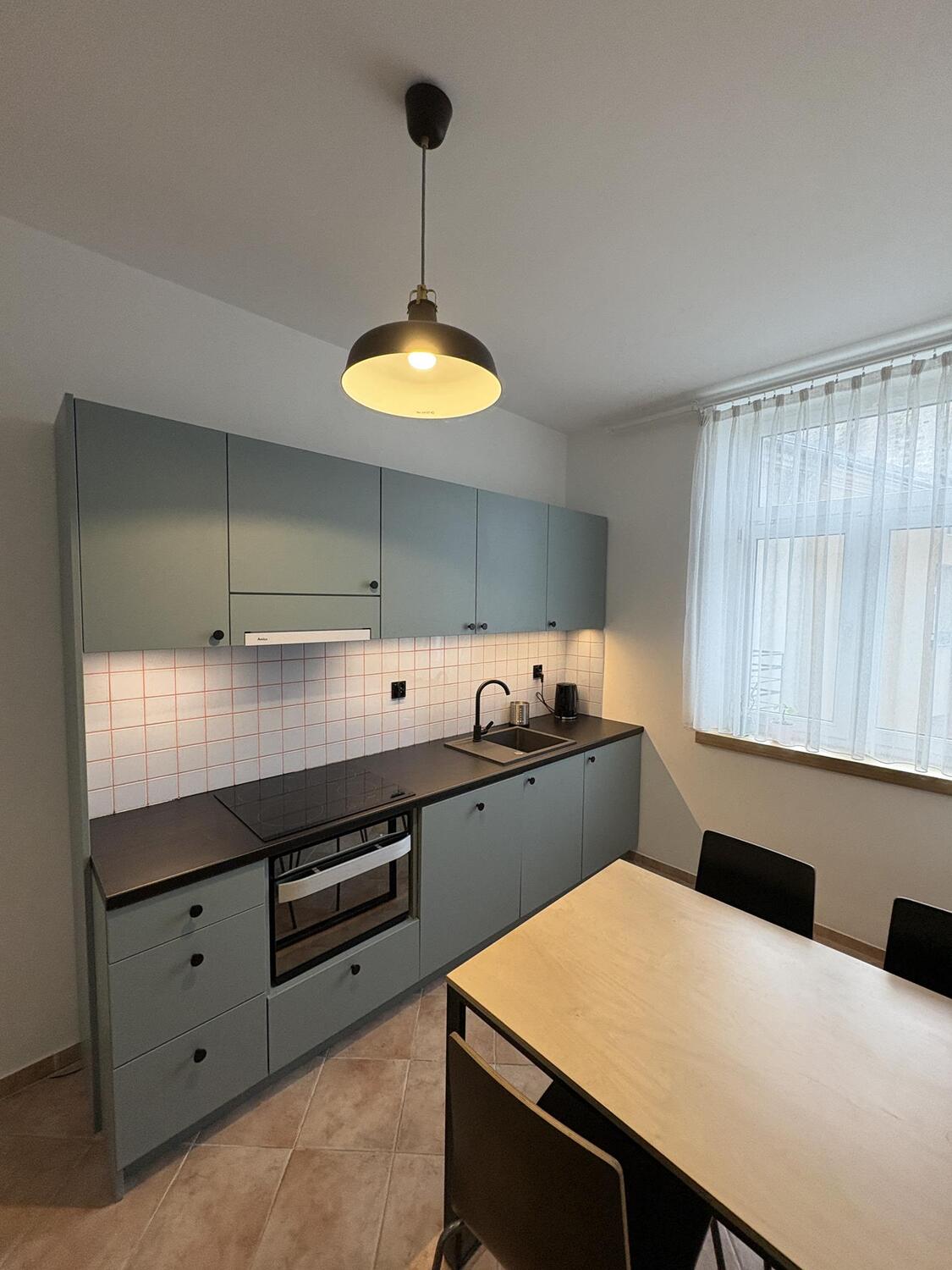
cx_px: 476
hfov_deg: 85.7
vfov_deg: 102.1
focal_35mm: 14
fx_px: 513
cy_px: 635
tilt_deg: -3.6
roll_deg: -0.2
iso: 400
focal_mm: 2.22
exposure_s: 1/100
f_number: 2.2
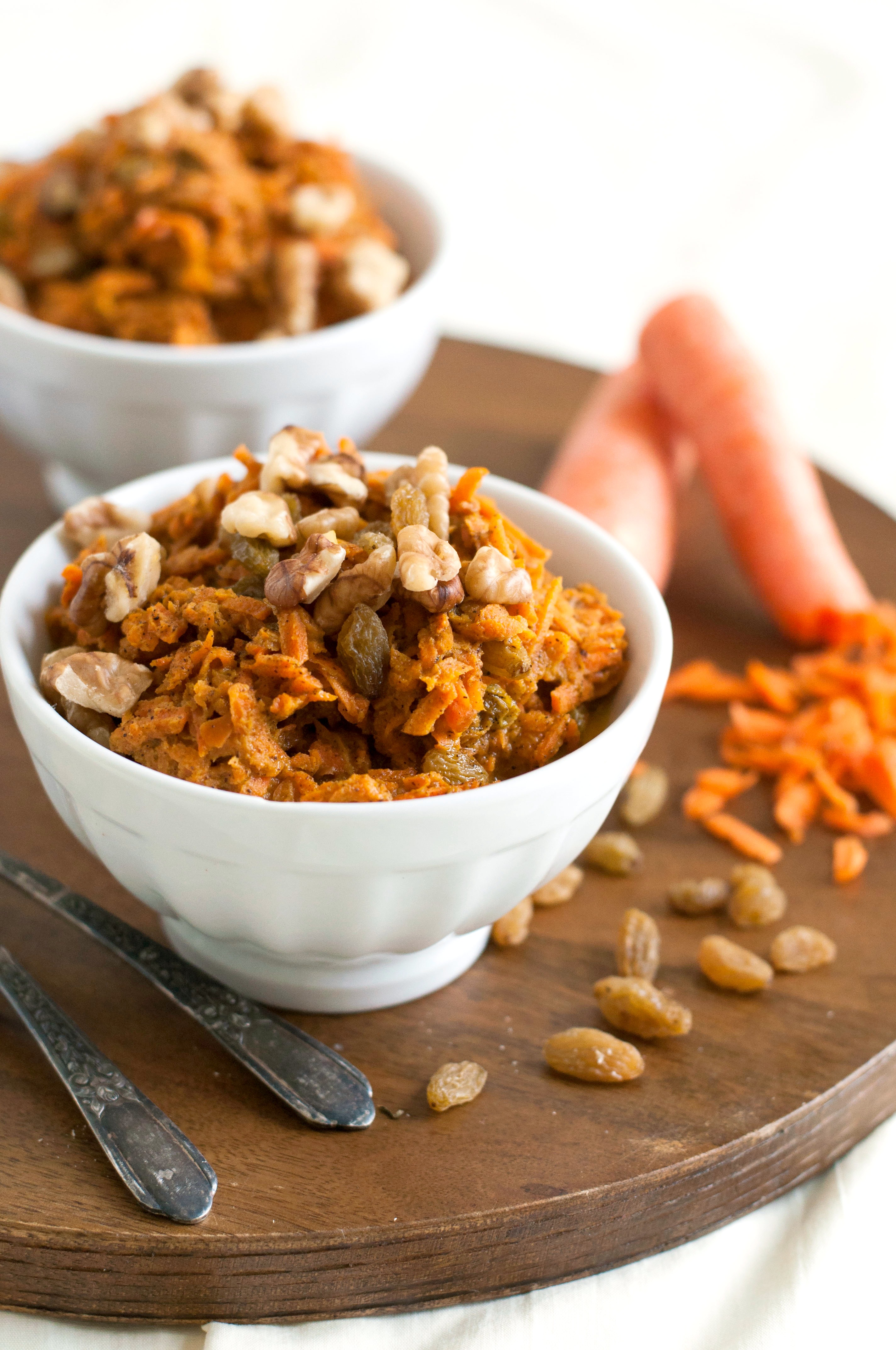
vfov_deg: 27.0
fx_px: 2807
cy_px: 675
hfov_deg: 18.1
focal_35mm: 75
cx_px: 448
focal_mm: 50
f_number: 3.2
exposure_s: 1/125
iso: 320
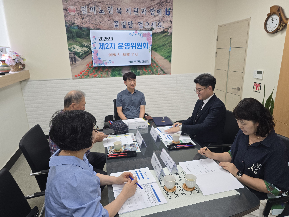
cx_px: 144
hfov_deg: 73.9
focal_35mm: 23
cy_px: 108
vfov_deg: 58.9
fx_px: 192
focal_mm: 6.3
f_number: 1.7
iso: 160
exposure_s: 1/120
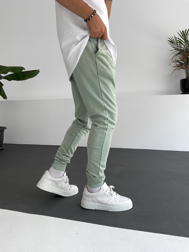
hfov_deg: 48.2
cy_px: 126
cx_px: 94
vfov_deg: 61.7
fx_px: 211
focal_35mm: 29
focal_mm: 3
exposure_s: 1/120
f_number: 1.8
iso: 16
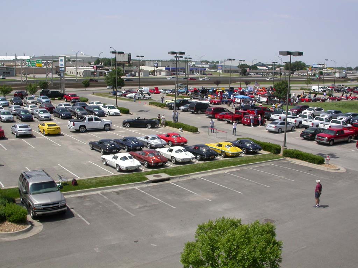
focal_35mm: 38
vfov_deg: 37.7
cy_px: 134
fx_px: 393
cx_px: 179
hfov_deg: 49.0
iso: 100
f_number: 7.5
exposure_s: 1/414
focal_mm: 7.85
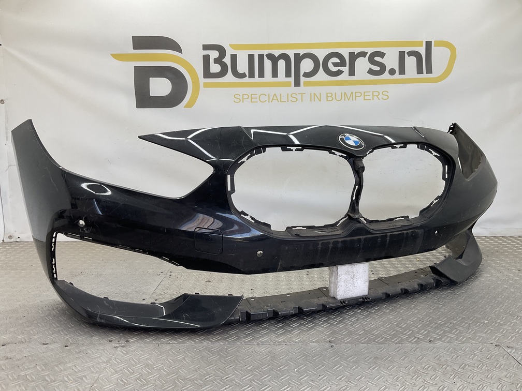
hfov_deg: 61.7
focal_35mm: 29
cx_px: 261
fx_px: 437
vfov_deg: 48.2
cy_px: 196
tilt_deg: -7.6
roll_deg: +0.5
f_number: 1.8
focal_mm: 3
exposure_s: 1/110
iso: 16
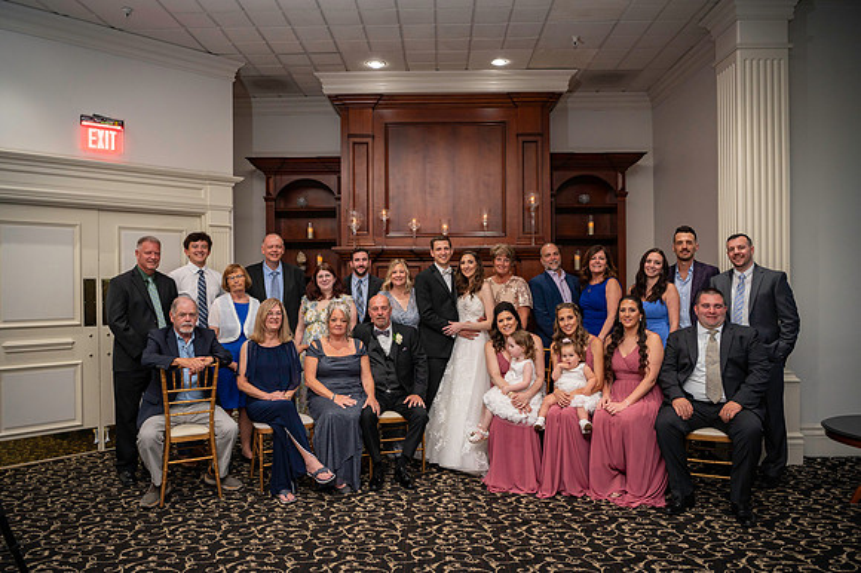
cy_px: 286
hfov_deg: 67.4
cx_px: 430
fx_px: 645
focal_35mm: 27
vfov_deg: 47.9
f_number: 3.5
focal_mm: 27
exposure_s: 1/125
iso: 800
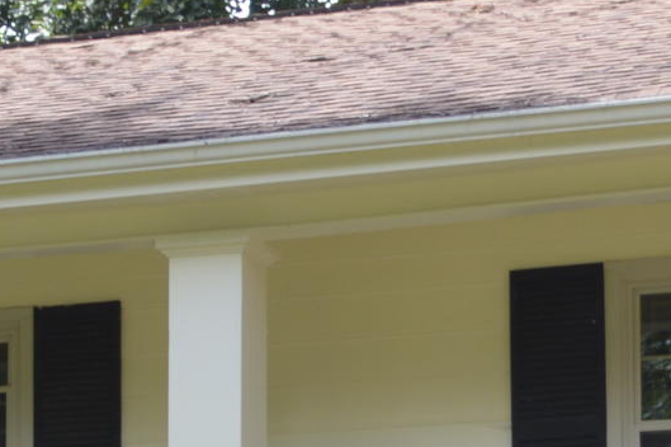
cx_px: -80
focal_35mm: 204
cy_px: 753
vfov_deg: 6.6
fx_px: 3800
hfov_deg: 10.0
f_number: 4
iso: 100
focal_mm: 24
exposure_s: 1/160
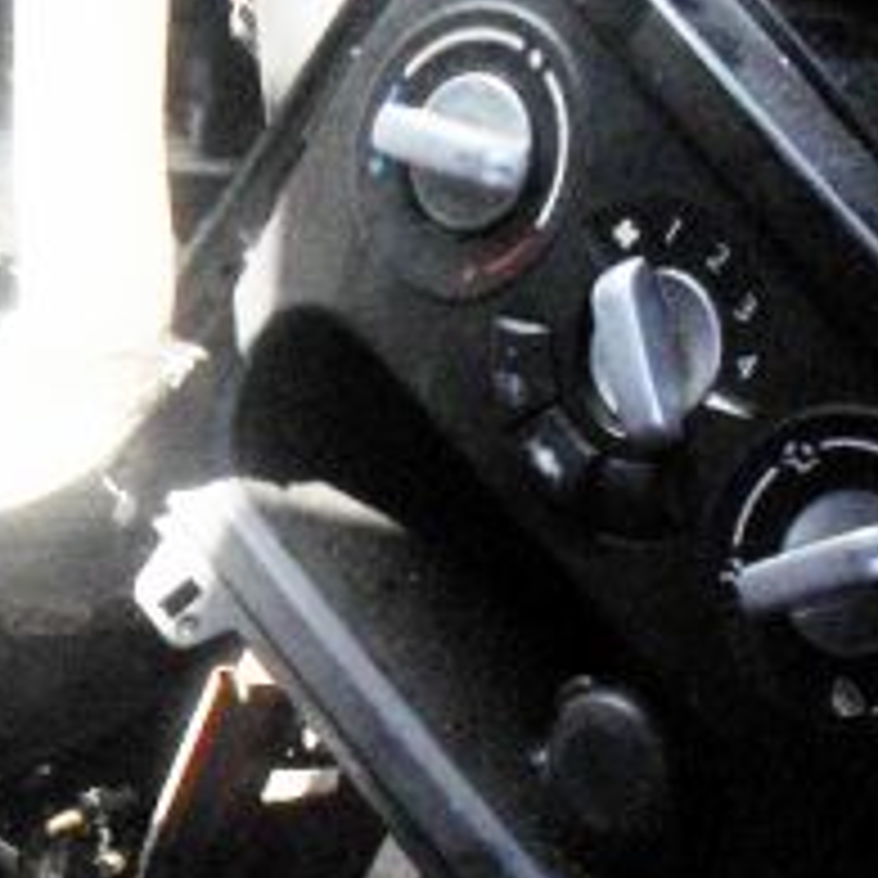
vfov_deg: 15.6
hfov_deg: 15.2
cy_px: 851
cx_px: -203
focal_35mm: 110
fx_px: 3157
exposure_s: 1/60
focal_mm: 6.3
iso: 80
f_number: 2.8
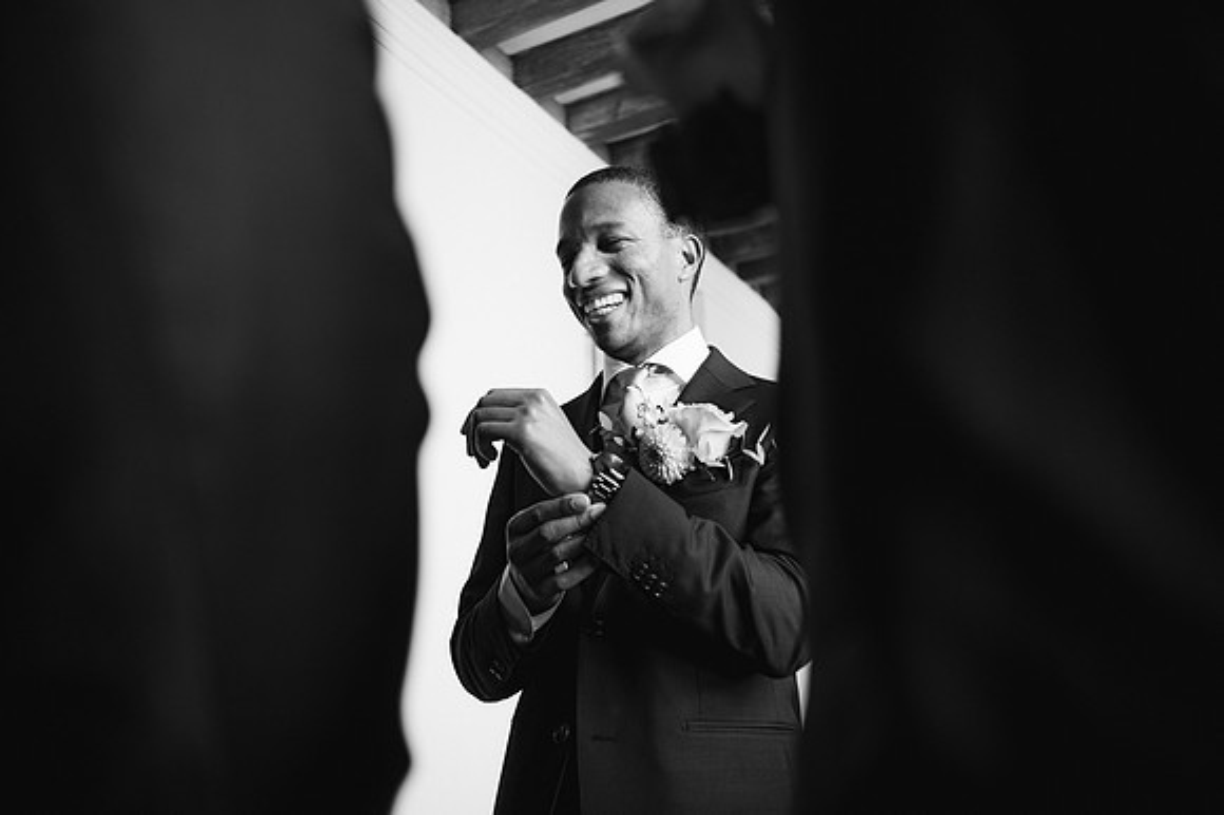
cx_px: 612
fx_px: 951
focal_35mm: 28
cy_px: 408
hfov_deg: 65.5
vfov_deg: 46.4
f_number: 2.8
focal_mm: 28
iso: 160
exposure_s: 1/125
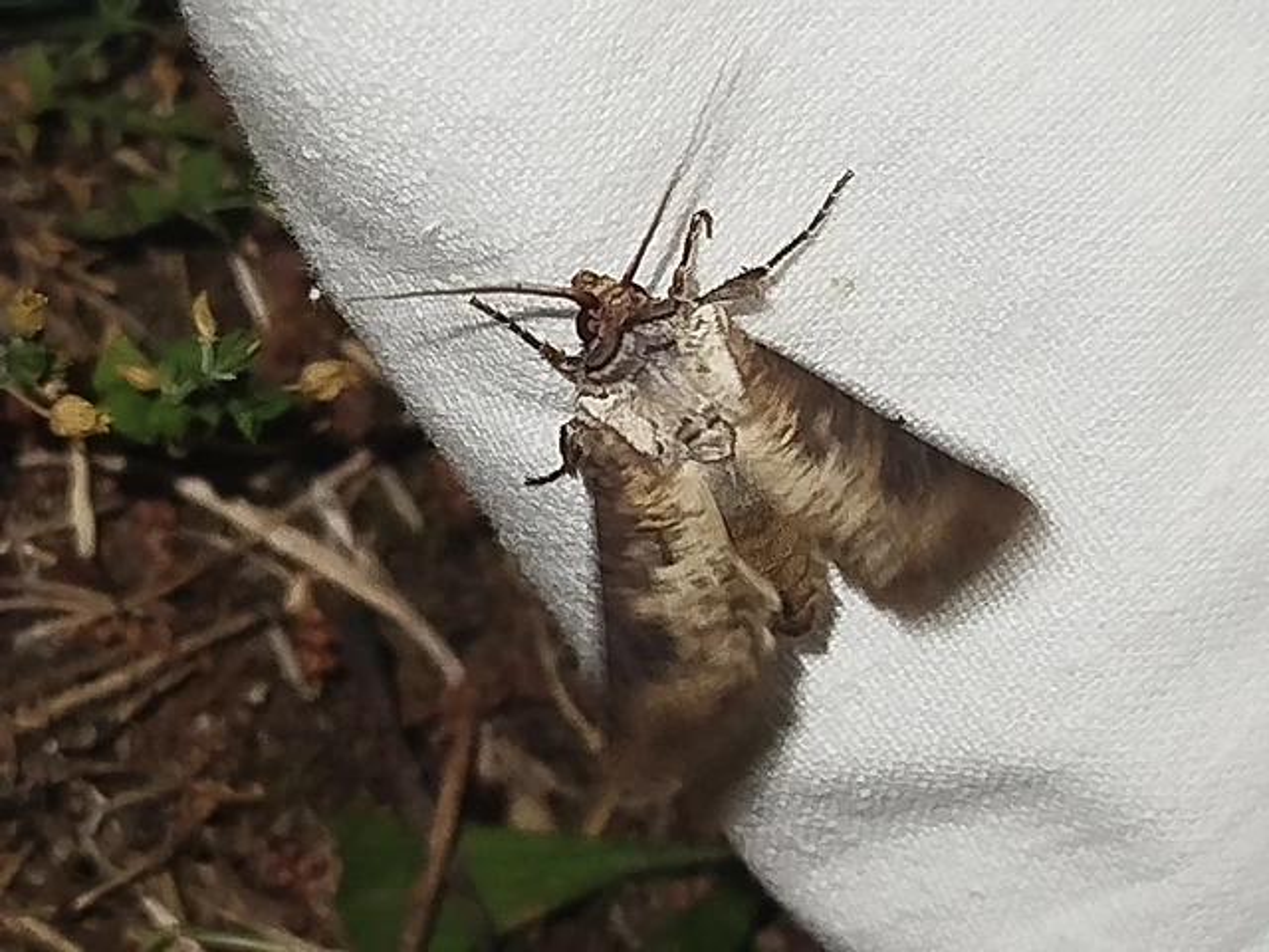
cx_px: 634
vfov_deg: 14.1
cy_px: 476
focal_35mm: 105
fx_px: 3849
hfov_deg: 18.7
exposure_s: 1/50
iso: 160
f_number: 1.7
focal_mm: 5.31
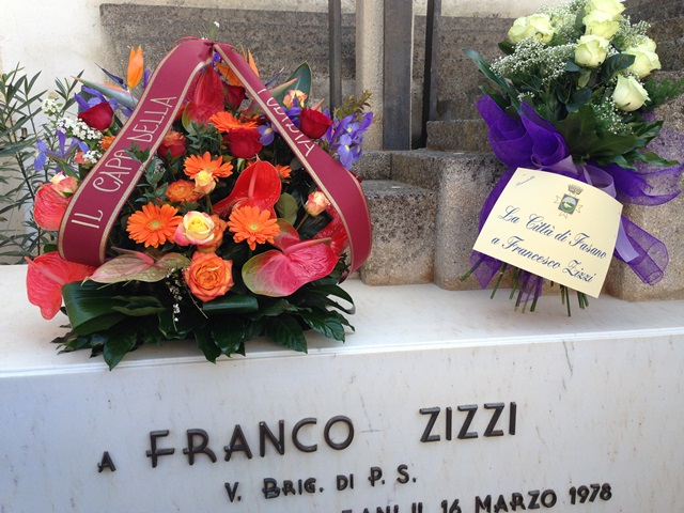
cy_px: 256
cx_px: 342
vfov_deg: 42.9
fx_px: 652
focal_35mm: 33
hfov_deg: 55.4
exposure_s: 1/242
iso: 50
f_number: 2.4
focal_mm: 4.12
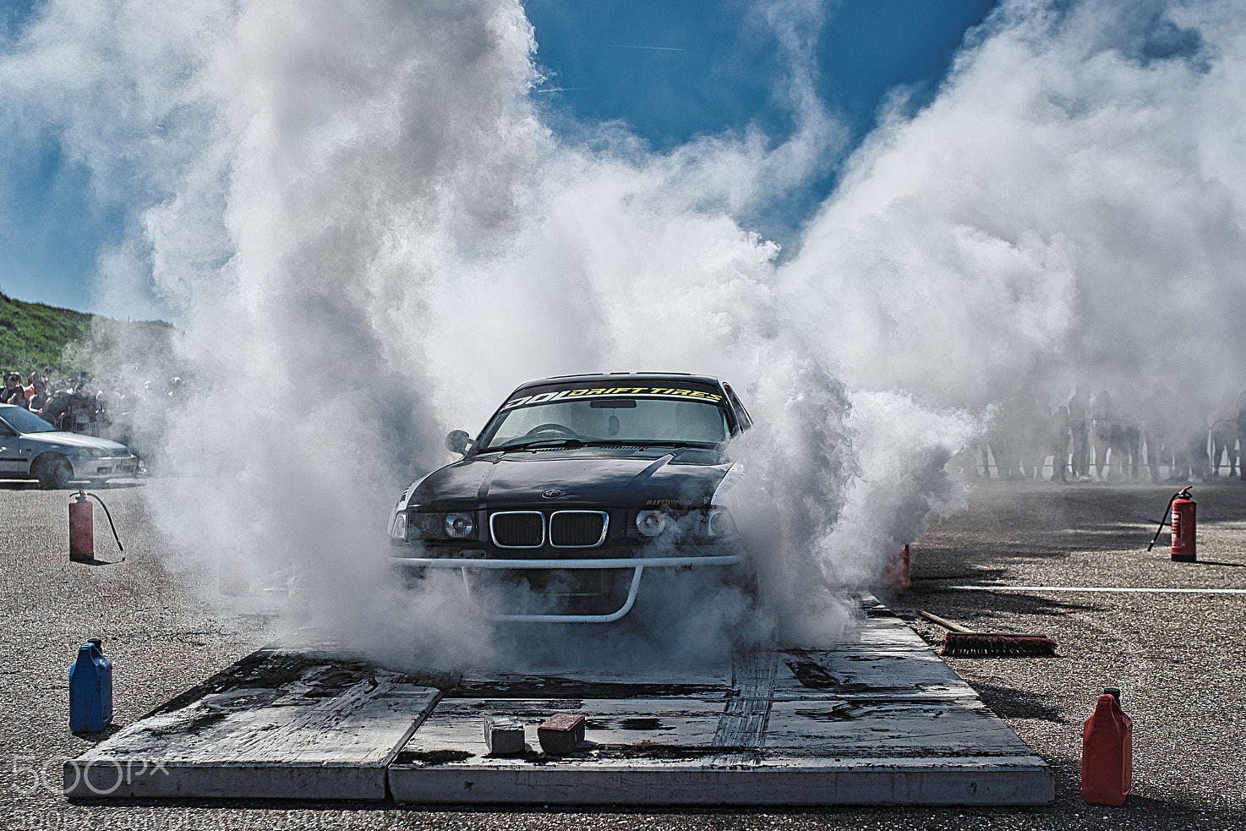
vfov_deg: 35.1
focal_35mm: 38
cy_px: 435
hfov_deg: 50.7
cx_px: 636
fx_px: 1315
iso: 100
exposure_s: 1/1250
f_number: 2.8
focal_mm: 35
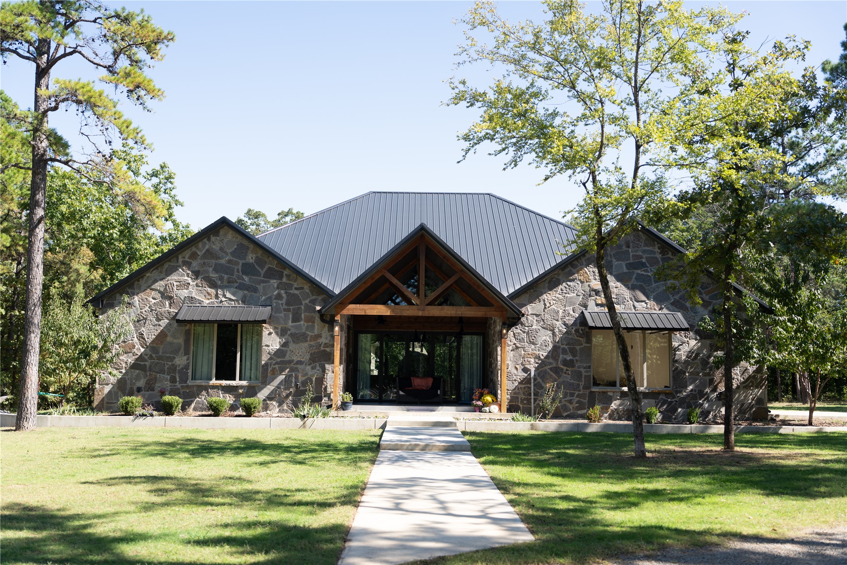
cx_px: 424
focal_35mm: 36
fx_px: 847
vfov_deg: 36.9
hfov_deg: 53.1
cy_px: 282
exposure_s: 1/1250
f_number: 2.2
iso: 160
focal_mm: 36
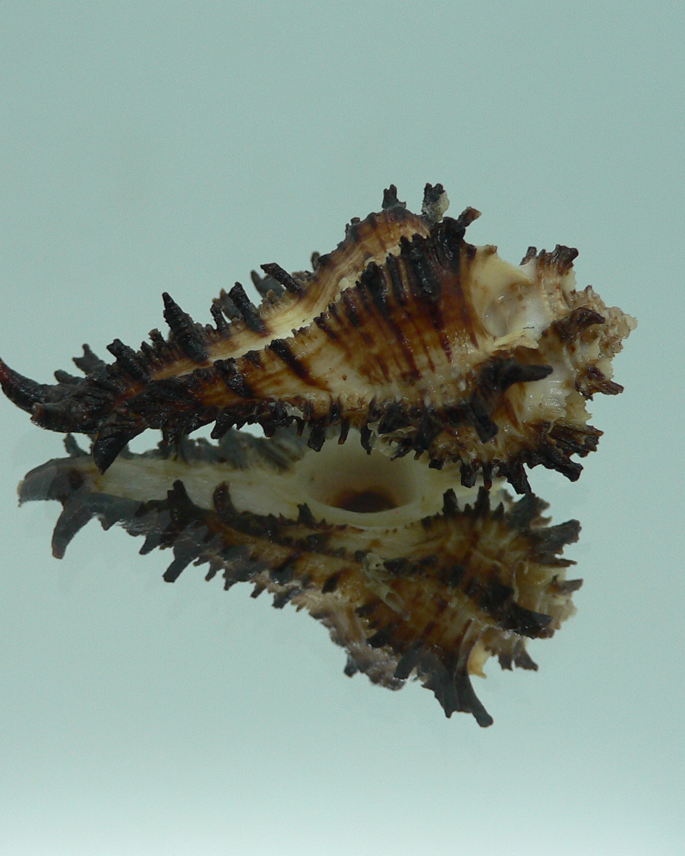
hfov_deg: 32.8
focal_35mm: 46
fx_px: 1165
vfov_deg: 40.3
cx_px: 333
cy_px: 427
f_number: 2.8
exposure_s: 1/60
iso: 80
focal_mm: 4.6
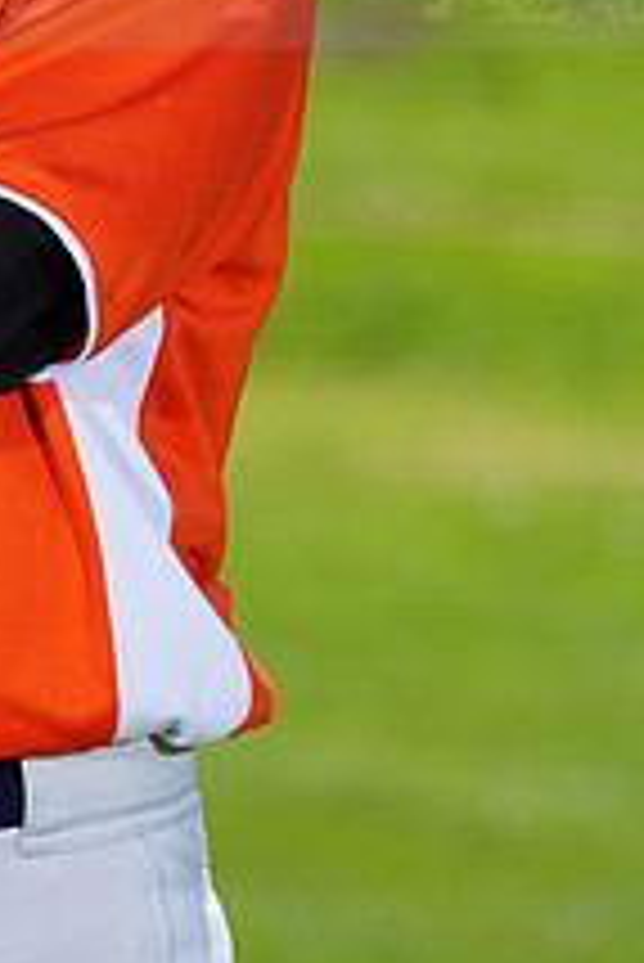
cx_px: -101
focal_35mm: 613
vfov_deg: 3.4
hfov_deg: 2.2
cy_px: -94
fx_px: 16421
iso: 100
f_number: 8
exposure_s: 1/250
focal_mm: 226
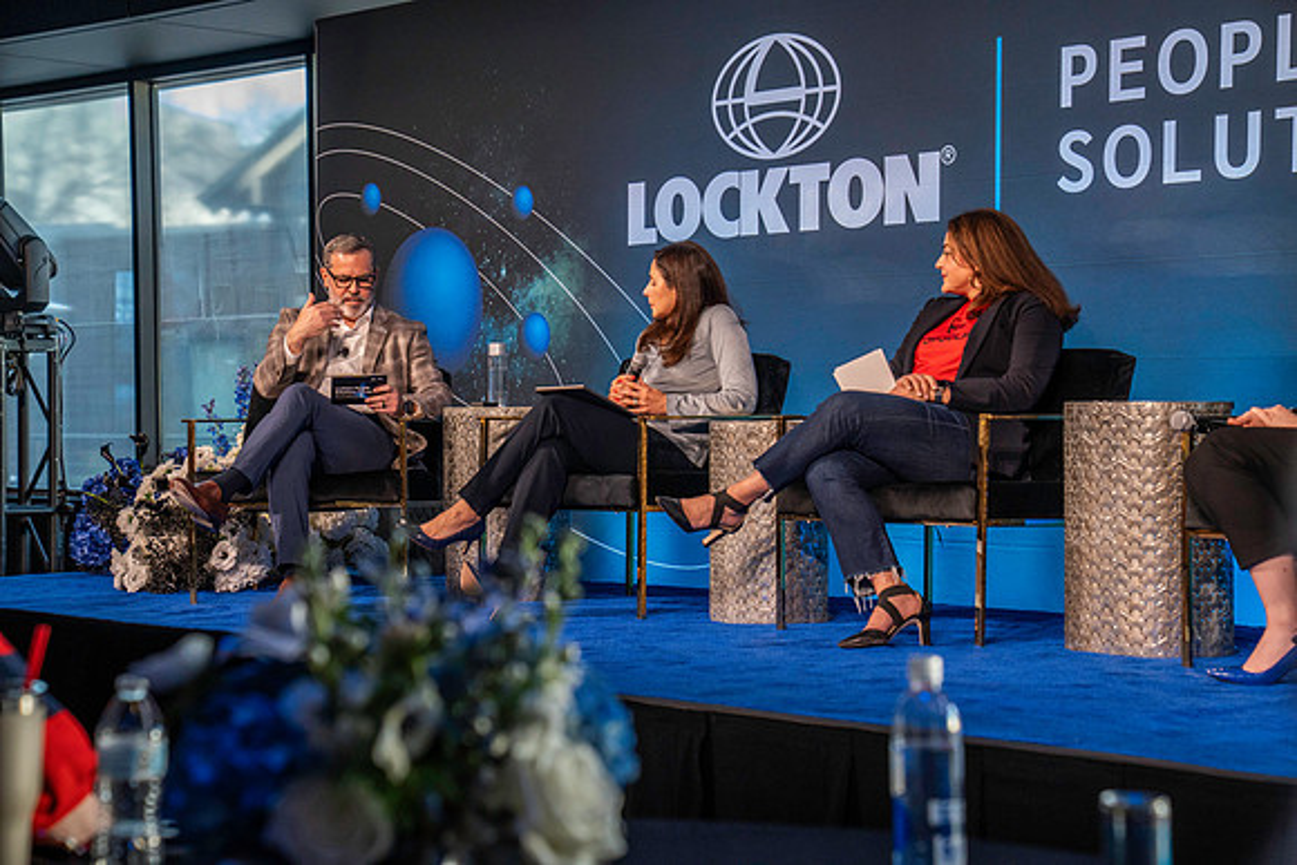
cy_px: 432
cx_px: 648
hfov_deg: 28.8
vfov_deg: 19.5
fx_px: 2522
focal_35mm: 70
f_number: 4.5
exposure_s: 1/200
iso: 2500
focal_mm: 70
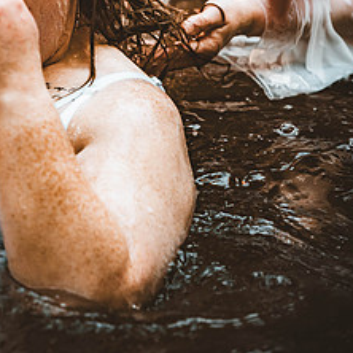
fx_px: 3715
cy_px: 52
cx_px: -2
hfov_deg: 5.4
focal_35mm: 322
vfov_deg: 5.4
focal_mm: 145
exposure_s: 1/400
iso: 1000
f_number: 2.8
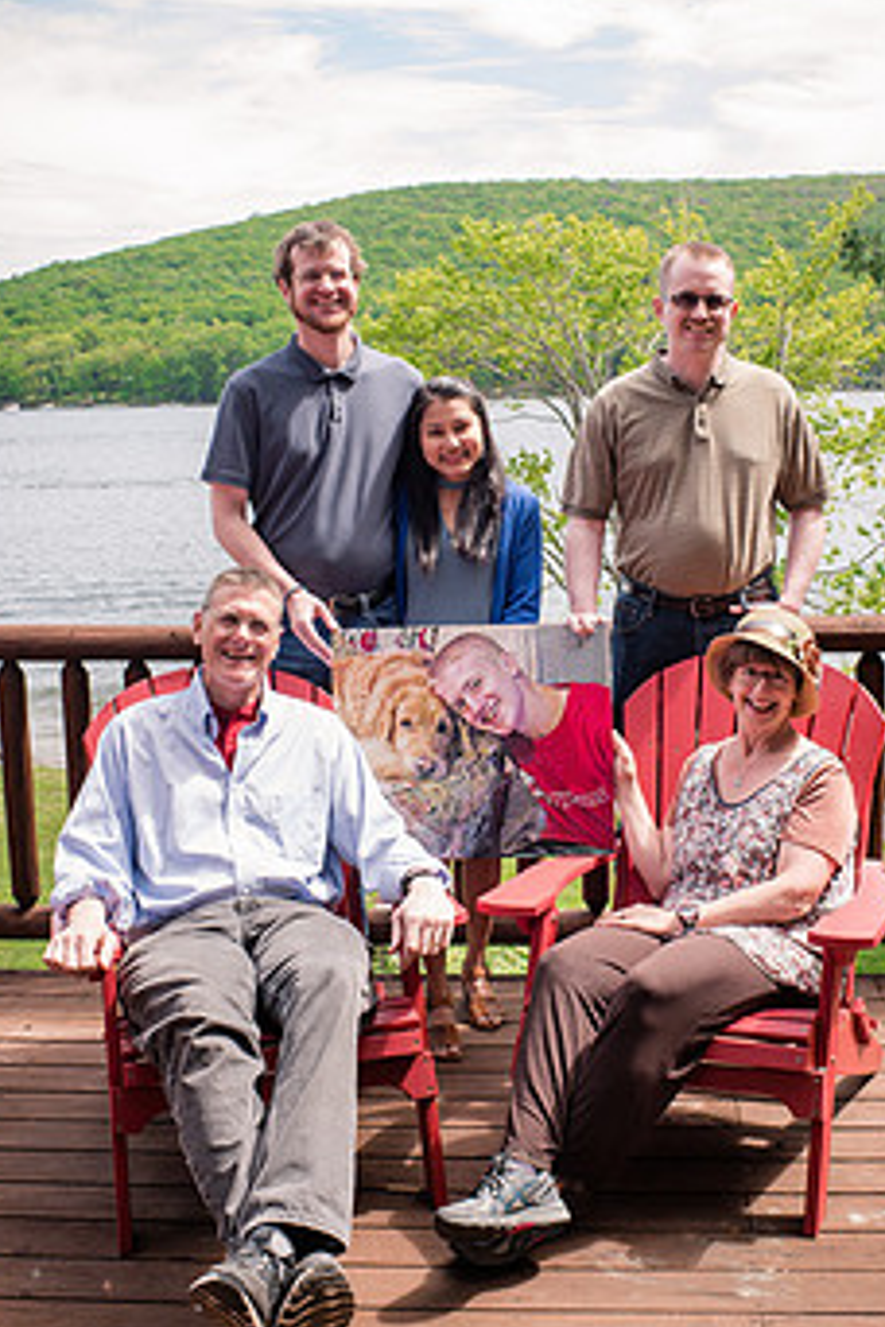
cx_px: 493
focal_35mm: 46
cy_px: 632
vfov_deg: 42.7
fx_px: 1696
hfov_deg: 29.2
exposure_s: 1/200
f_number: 8
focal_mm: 35
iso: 320
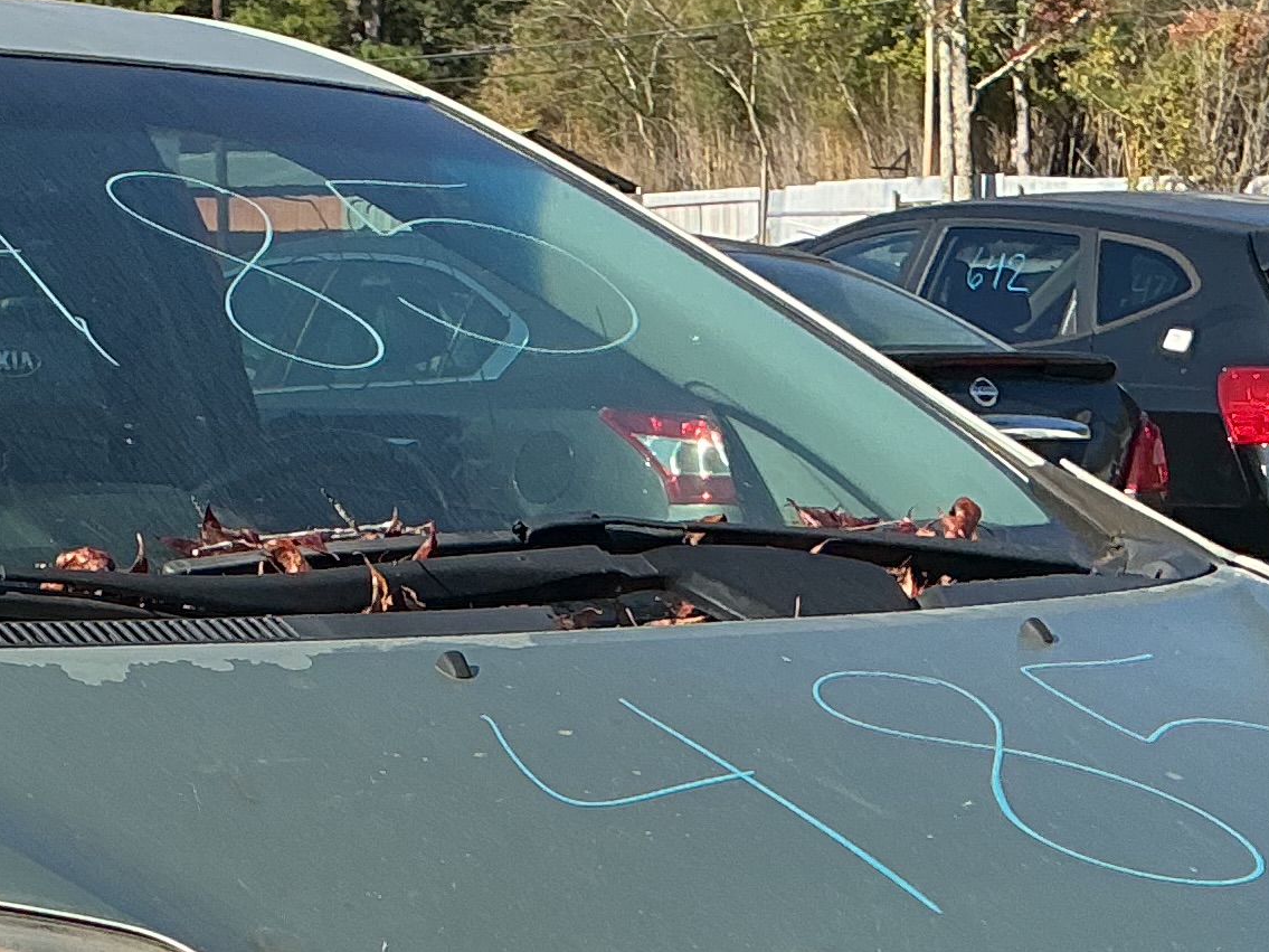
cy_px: 1088
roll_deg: -0.6
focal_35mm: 103
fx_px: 3776
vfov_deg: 14.0
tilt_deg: -9.4
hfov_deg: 18.9
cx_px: 265
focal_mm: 3
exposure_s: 1/1311
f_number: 1.8
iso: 25
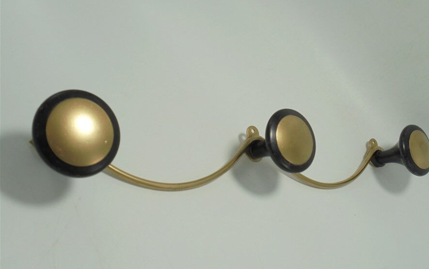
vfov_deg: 31.2
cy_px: 152
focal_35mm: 41
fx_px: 479
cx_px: 218
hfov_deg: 48.2
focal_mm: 6.9
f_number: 4.2
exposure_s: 1/100
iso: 100
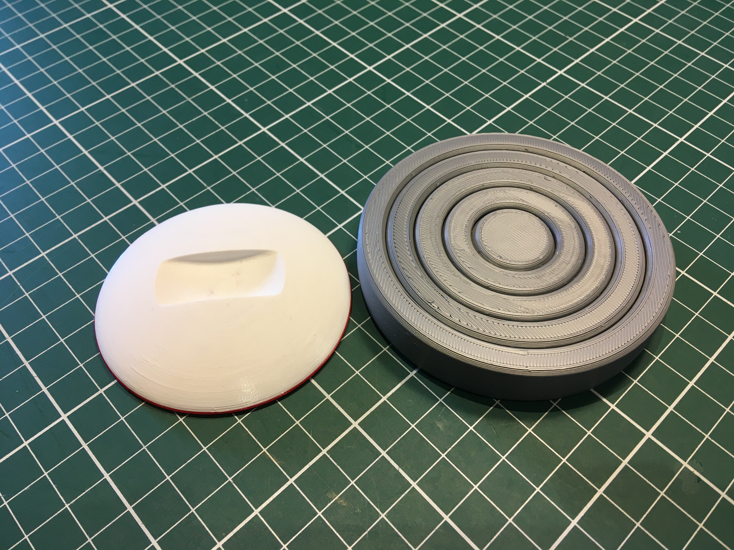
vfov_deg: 48.2
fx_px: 615
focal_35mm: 29
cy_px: 275
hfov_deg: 61.7
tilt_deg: -54.7
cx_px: 367
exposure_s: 1/33
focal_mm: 4.15
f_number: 2.2
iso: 32
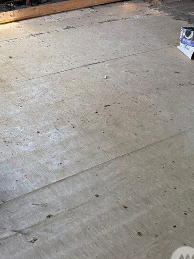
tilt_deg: -9.0
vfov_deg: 27.0
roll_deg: -2.8
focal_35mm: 63
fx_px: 471
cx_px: 60
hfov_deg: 23.1
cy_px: -56
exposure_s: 1/60
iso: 250
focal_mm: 6.76
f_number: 1.78
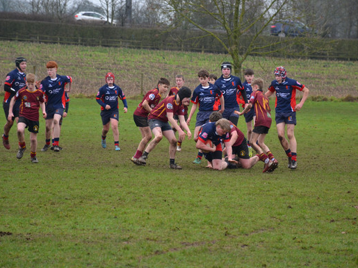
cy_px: 122
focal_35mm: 251
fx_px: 2595
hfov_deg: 7.9
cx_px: 188
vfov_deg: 5.9
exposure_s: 1/500
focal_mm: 140
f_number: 5.6
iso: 720
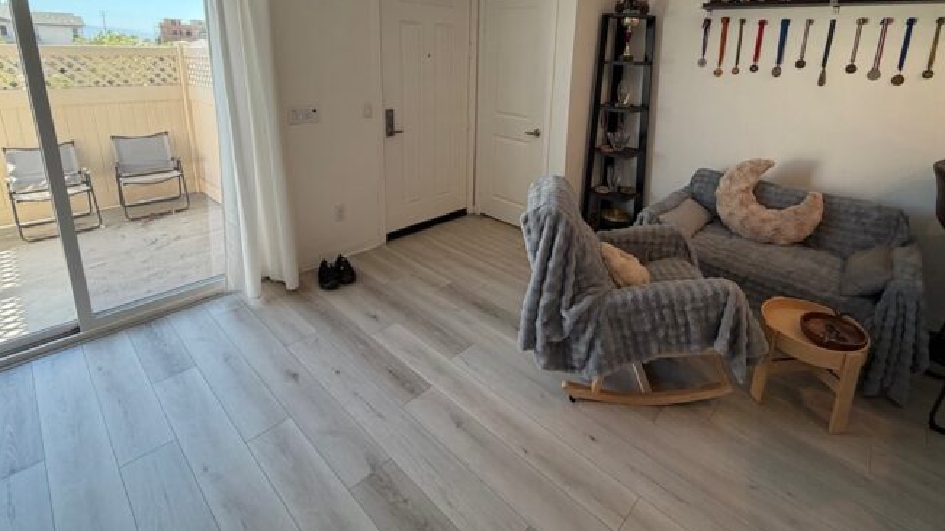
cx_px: 504
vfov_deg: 58.9
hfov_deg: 92.5
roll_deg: -1.4
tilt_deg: -15.2
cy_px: 157
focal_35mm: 18
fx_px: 451
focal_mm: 2.22
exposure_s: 1/120
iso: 125
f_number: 2.2
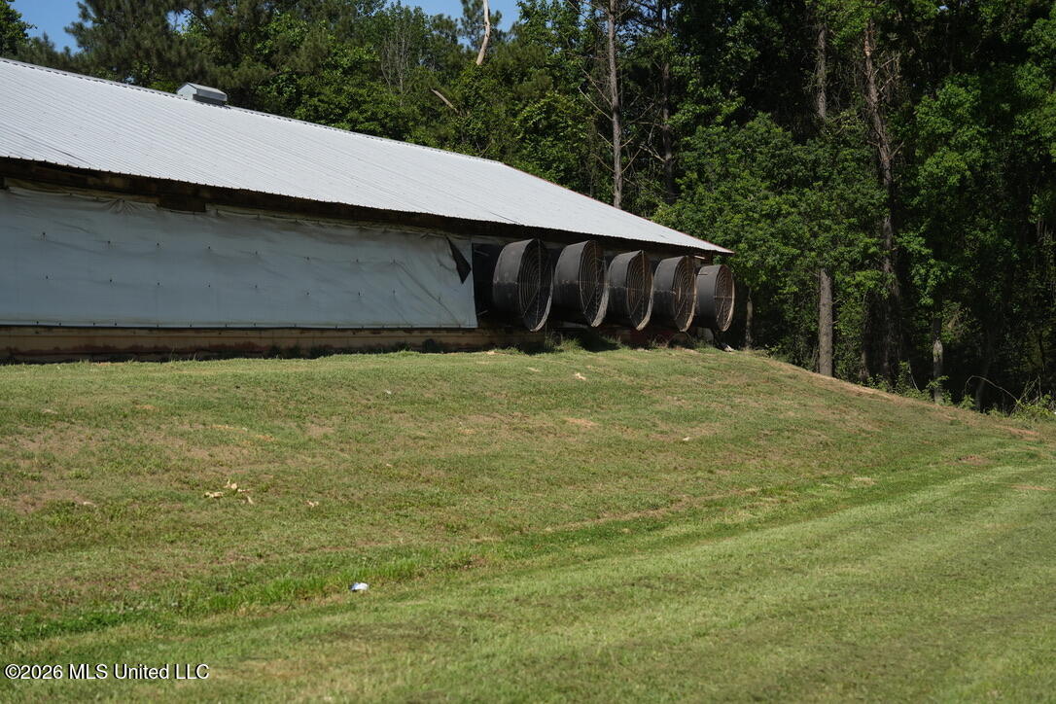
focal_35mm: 70
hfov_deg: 28.8
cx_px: 528
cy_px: 352
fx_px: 2053
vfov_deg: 19.5
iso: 500
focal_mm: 70
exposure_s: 1/6400
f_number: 3.5
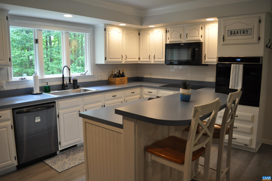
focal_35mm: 27
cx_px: 136
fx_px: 204
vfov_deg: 47.8
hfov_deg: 67.4
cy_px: 90
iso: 800
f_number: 3.5
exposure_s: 1/100
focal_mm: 18
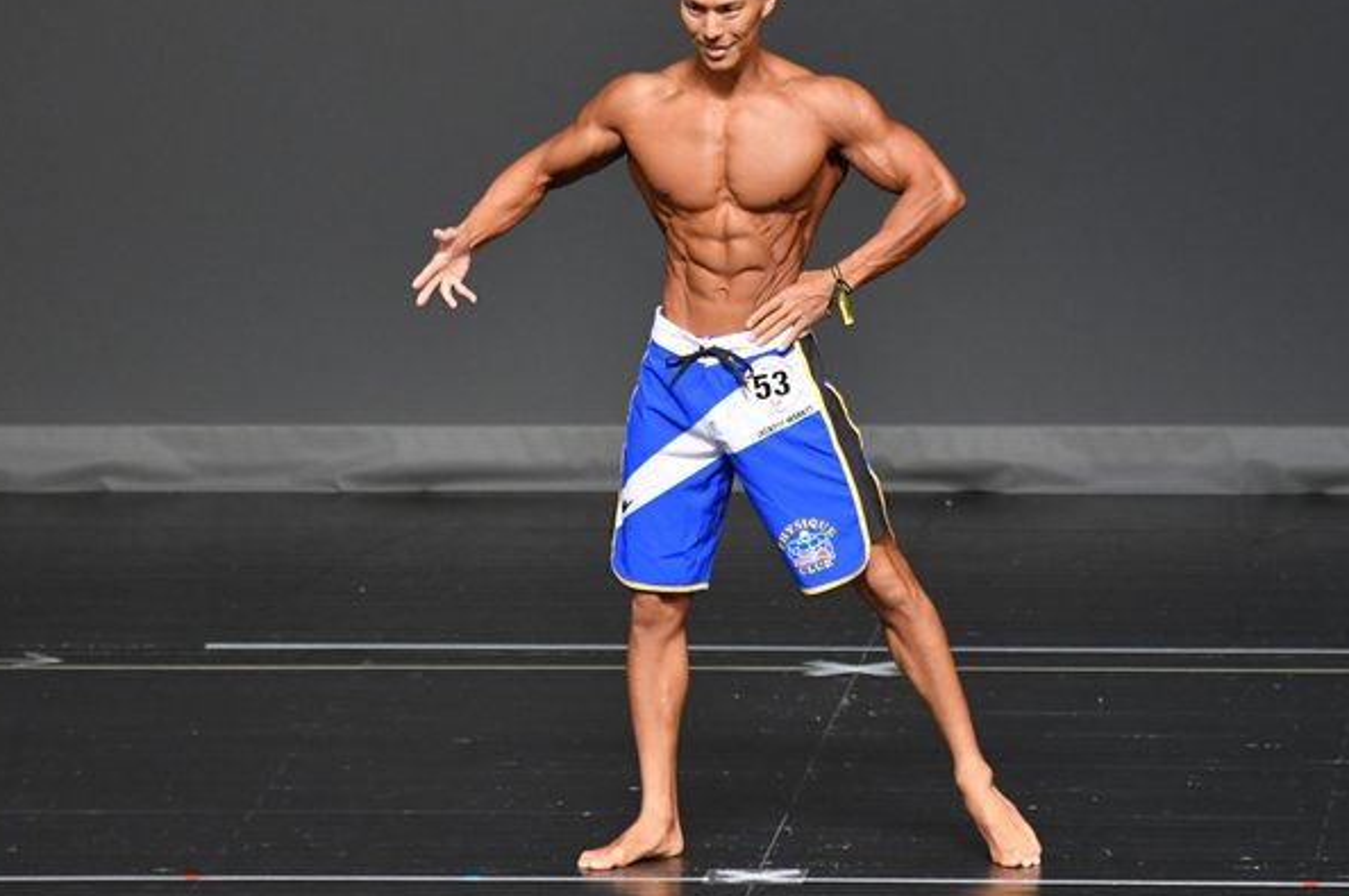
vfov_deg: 3.3
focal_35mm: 411
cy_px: 377
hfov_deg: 5.0
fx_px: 15388
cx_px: 776
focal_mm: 210
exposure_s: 1/400
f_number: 5.6
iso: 2500
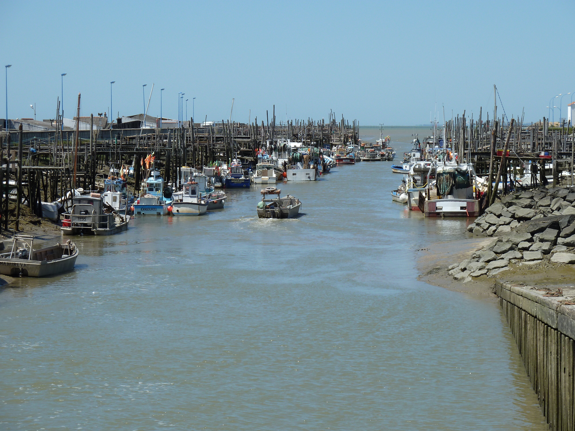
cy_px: 216
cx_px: 288
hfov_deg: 16.6
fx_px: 1977
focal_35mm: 119
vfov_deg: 12.5
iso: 80
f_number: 5
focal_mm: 19.5
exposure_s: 1/500
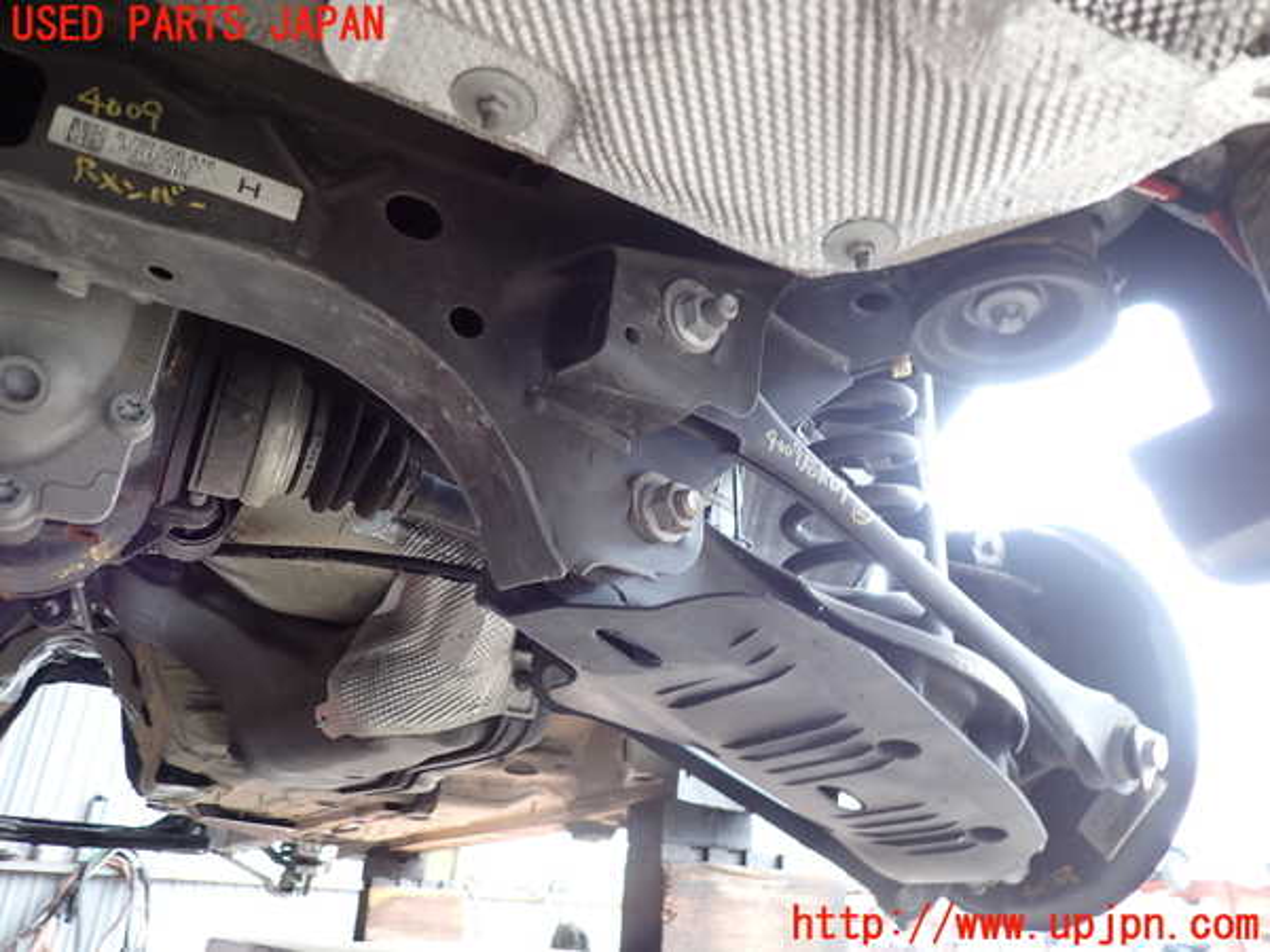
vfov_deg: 54.9
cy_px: 476
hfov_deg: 69.4
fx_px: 917
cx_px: 635
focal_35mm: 25
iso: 125
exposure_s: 1/60
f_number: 2
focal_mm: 4.5
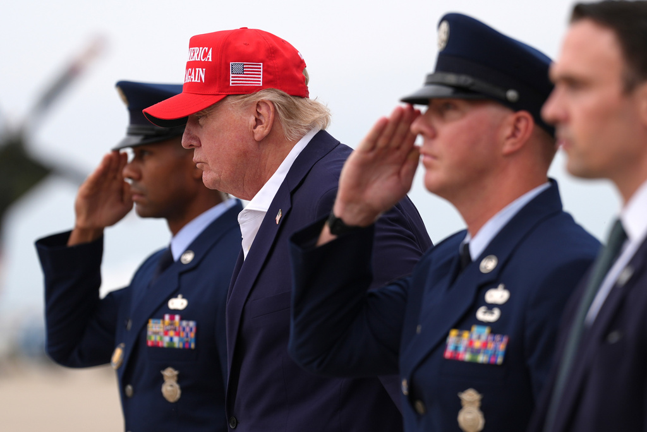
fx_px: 5394
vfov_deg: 4.6
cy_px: 216
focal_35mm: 300
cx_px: 324
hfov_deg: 6.9
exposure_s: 1/2000
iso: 125
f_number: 3.2
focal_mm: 200
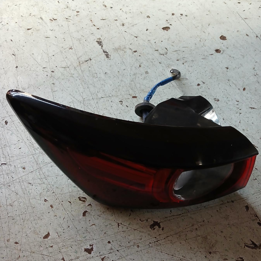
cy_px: 158
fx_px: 273
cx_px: 131
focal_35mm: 32
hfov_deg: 51.1
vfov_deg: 50.7
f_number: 1.8
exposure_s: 1/33.3
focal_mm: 3.98
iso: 250
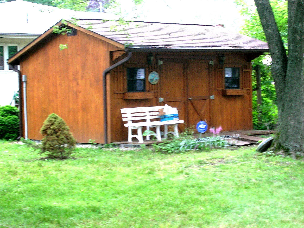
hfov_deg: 21.8
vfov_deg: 16.4
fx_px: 790
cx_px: 152
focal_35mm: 90
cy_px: 114
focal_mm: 13.6
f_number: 4.3
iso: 58
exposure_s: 1/30
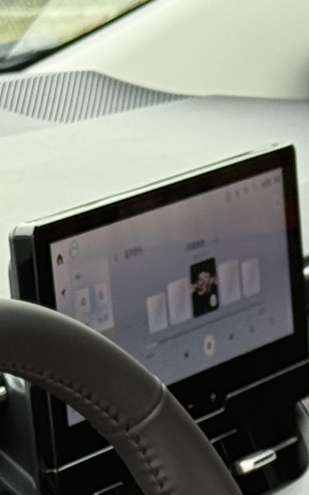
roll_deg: +1.3
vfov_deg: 9.3
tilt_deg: -19.0
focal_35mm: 219
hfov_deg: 5.9
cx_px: -195
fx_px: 2953
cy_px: 754
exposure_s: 1/242
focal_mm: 6.76
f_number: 1.78
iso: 100
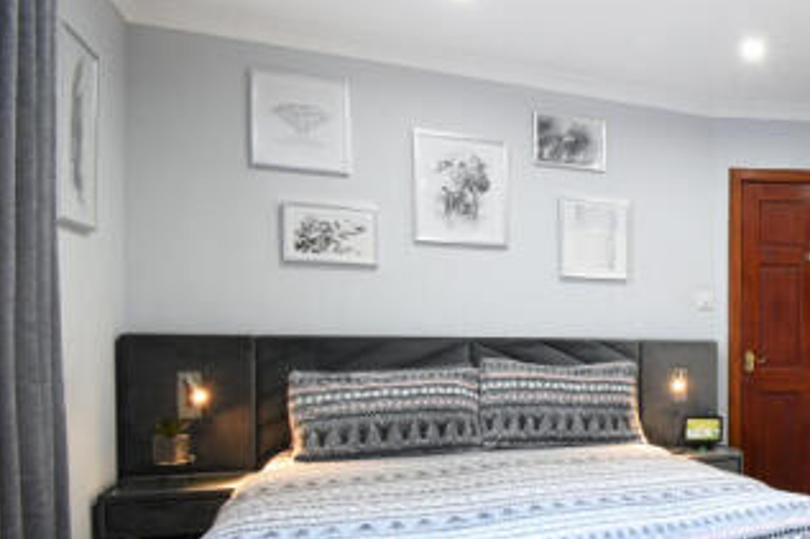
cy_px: 349
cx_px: 790
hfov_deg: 50.2
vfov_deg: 41.9
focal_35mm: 31
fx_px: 697
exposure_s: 1/2
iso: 320
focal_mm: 10
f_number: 9
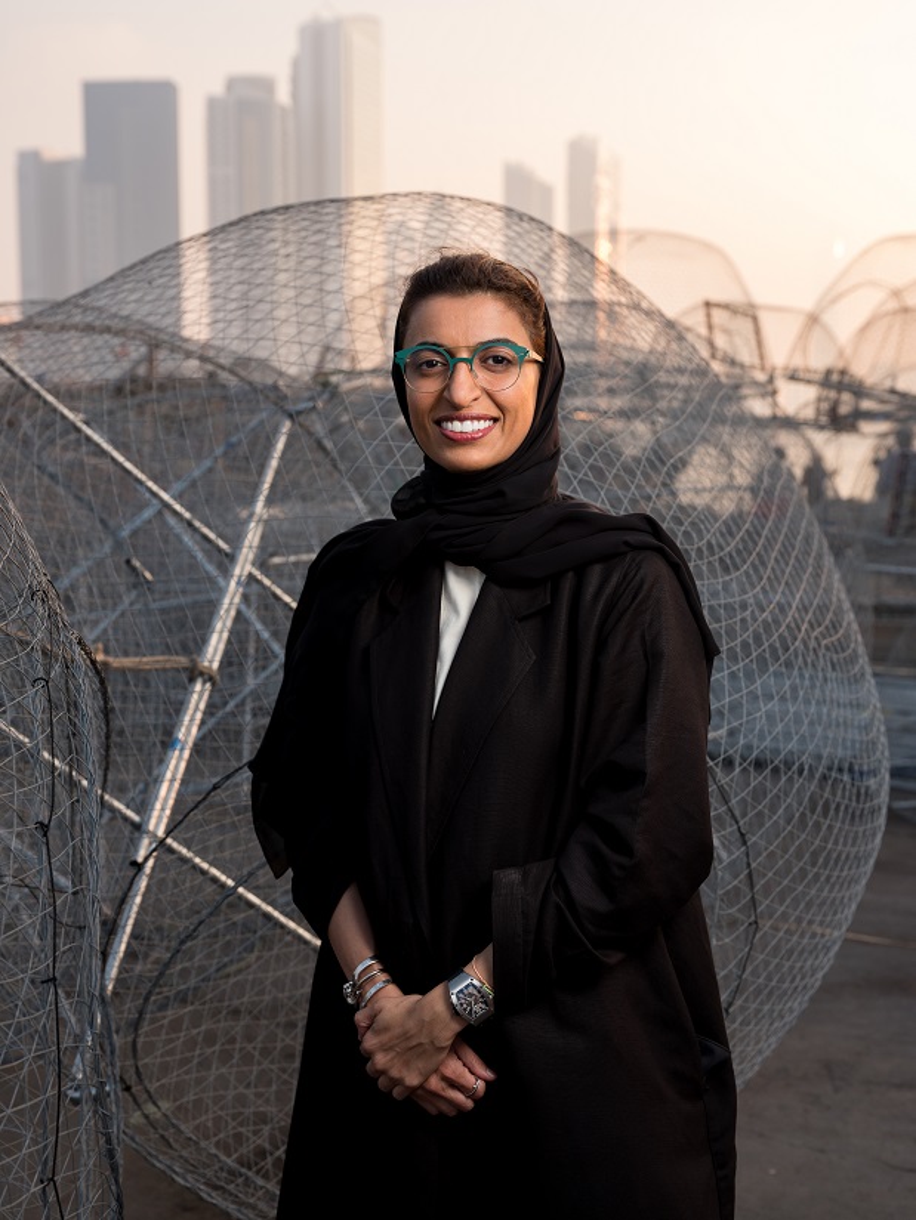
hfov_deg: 32.2
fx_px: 1587
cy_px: 610
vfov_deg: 42.1
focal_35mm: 45
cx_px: 458
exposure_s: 1/250
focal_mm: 56.5
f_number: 5.6
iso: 250
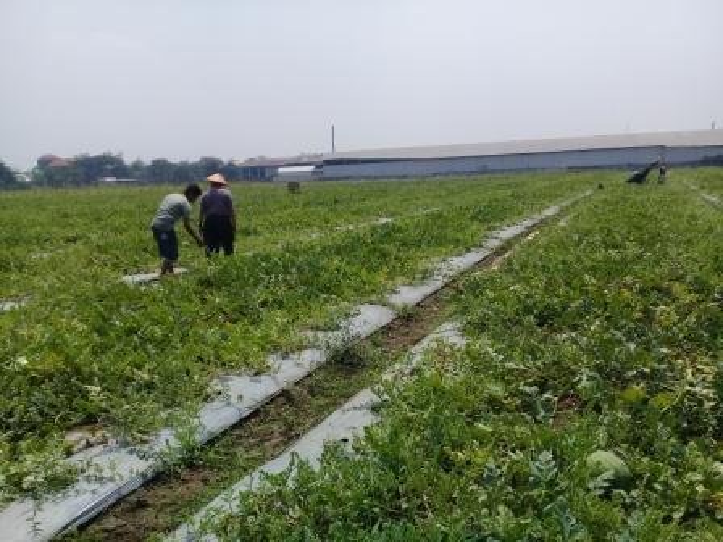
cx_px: 362
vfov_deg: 45.4
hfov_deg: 58.4
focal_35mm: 31
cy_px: 271
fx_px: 647
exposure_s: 1/1835
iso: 50
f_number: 2.2
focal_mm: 3.3
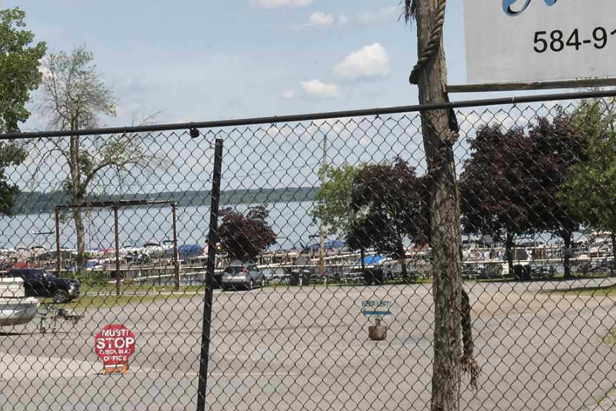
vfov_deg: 12.4
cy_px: 135
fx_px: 1883
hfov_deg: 18.5
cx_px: 437
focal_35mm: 110
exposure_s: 1/320
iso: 1000
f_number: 22
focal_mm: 48
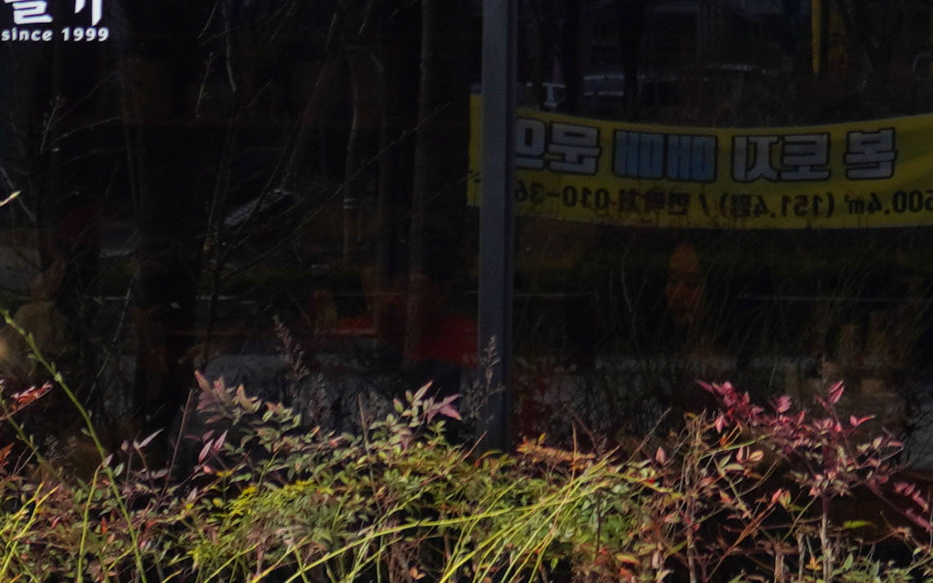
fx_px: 5761
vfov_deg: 5.6
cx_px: 1069
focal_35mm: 227
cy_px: -770
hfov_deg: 9.2
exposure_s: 1/400
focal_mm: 29
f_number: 5
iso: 125
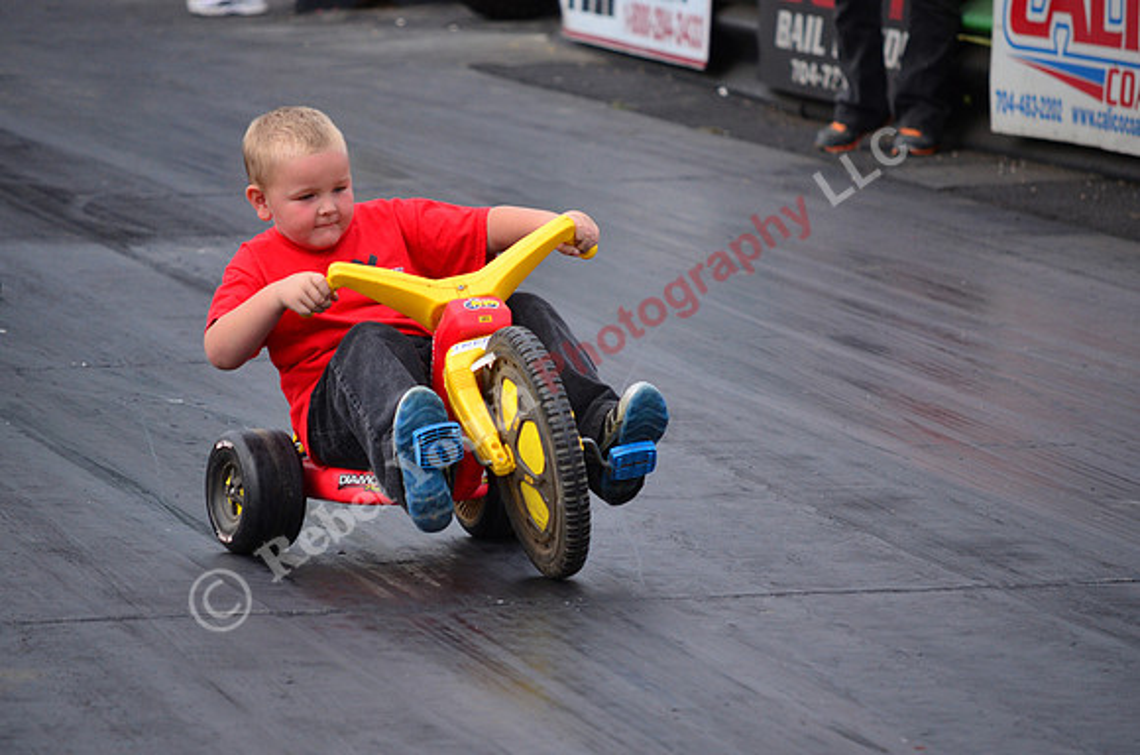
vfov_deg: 4.8
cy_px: 378
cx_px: 570
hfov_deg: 7.2
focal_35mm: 285
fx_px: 9005
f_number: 5.6
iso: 1000
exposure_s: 1/1600
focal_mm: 190
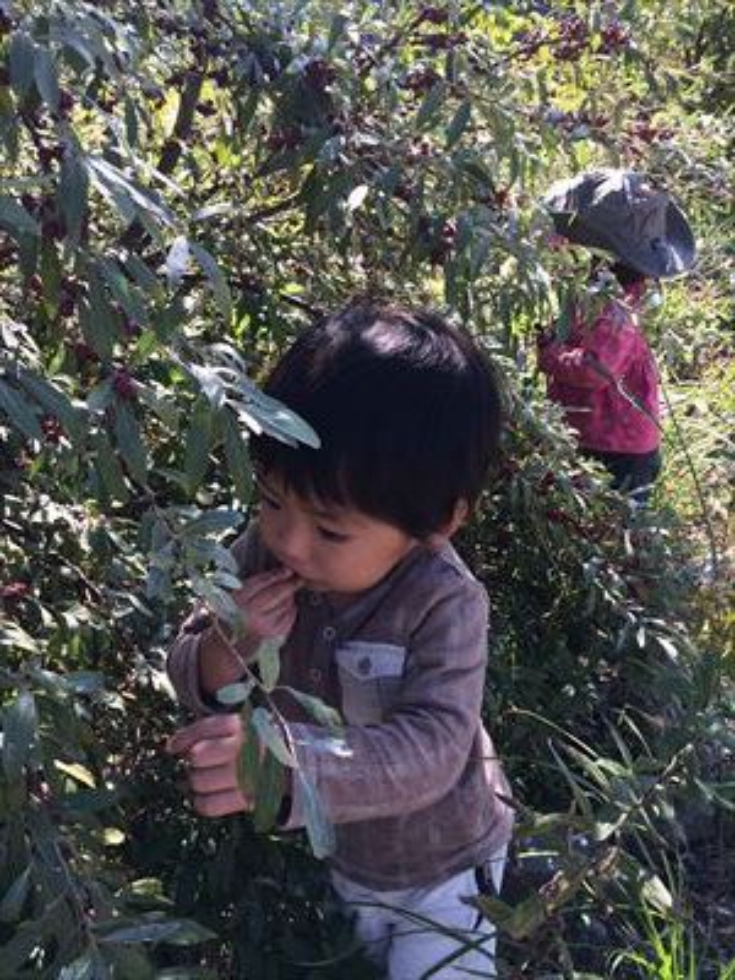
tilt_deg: -27.1
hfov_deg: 48.2
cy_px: 490
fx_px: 821
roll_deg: +10.0
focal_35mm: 29
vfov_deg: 61.7
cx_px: 368
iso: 32
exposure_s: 1/456
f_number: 2.2
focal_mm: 4.15
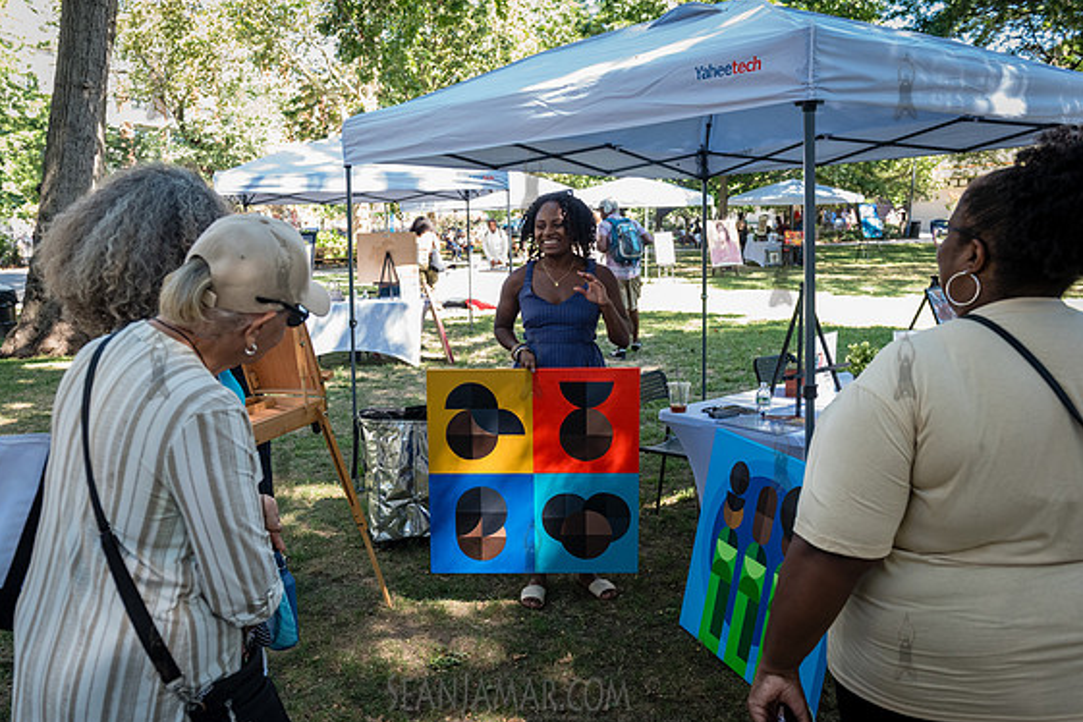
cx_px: 531
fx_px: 902
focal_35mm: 30
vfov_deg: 43.6
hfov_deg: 61.9
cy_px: 366
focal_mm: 29
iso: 2000
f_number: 4
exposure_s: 1/400
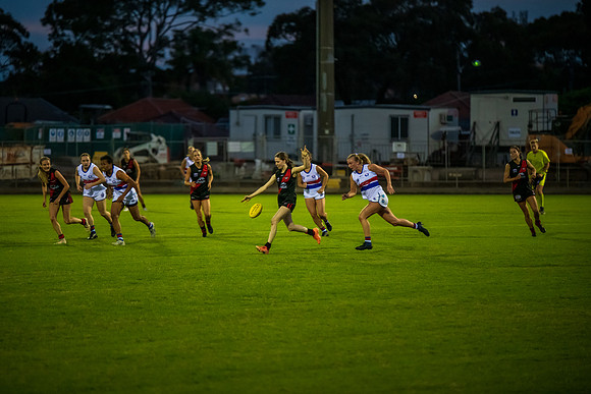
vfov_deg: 6.6
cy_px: 193
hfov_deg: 9.9
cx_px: 290
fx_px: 3420
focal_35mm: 208
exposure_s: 1/1000
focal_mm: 200
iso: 3200
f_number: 2.8
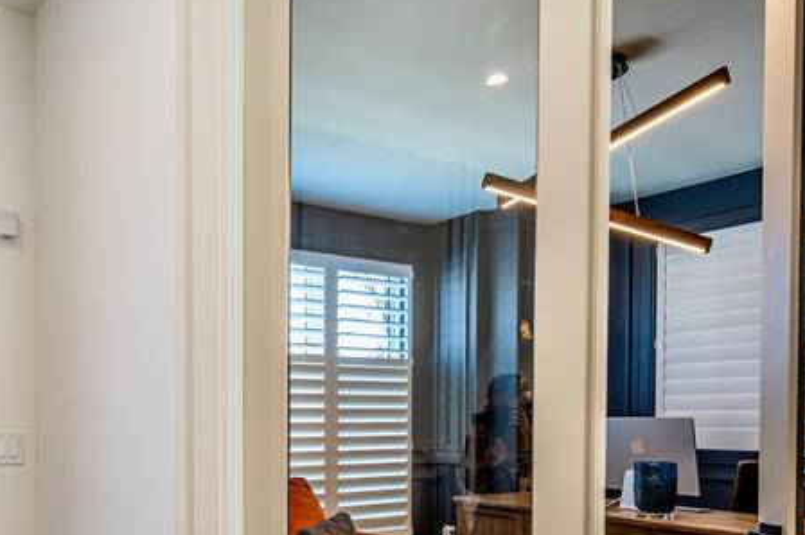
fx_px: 715
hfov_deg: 55.6
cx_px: 192
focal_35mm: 32
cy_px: 429
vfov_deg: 39.4
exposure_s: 1/13
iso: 200
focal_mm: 14
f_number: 9
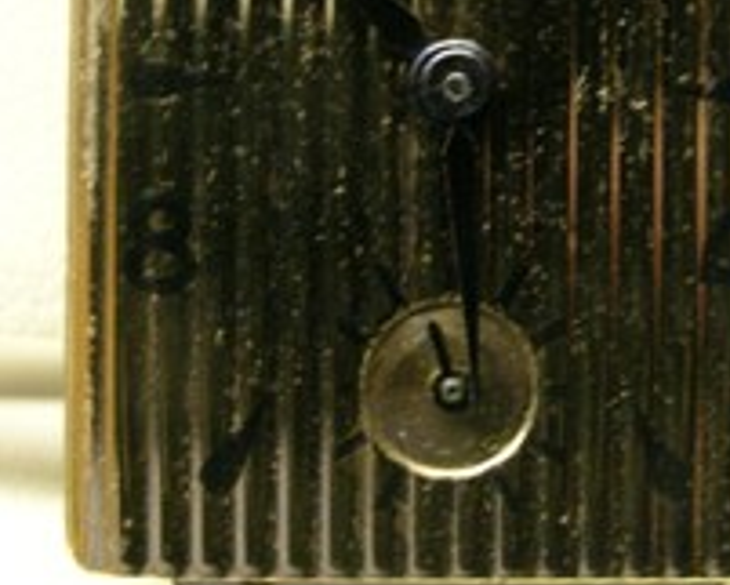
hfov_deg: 19.2
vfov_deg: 15.3
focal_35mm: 100
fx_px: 2162
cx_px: 392
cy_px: 84
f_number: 6.6
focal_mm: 9.5
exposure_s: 1/3.1
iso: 200
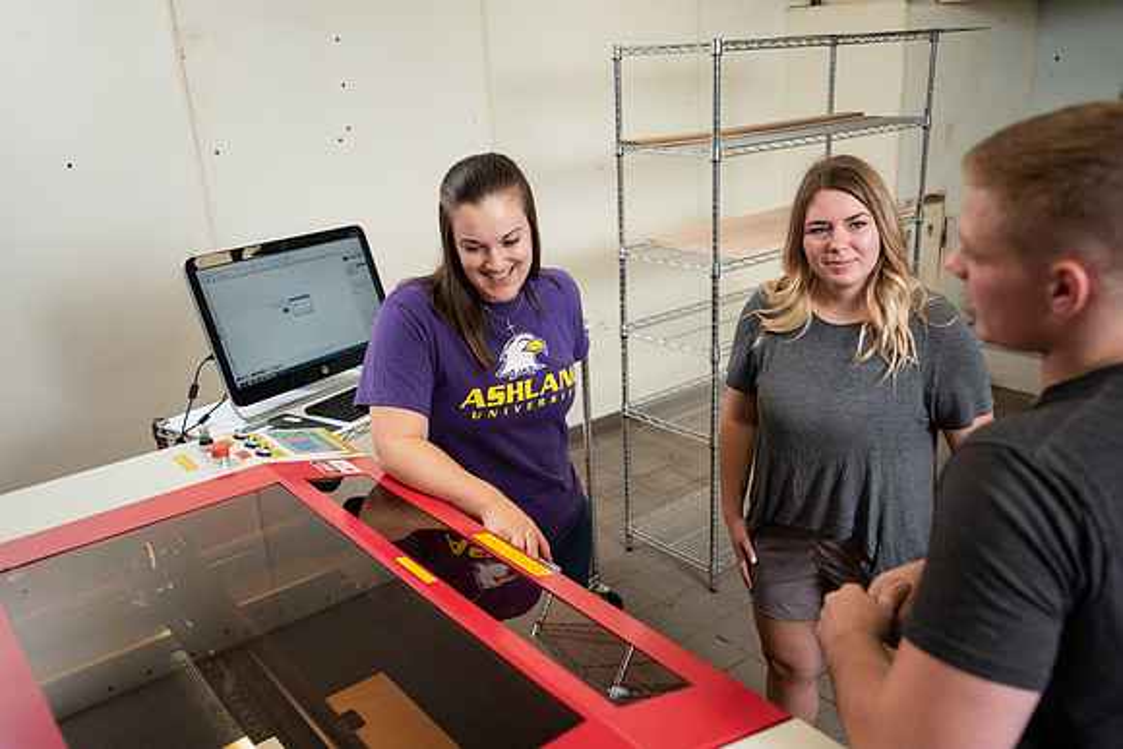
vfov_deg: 43.6
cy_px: 374
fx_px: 936
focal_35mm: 30
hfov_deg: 61.9
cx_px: 562
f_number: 3.5
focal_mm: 30
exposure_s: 1/200
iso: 400
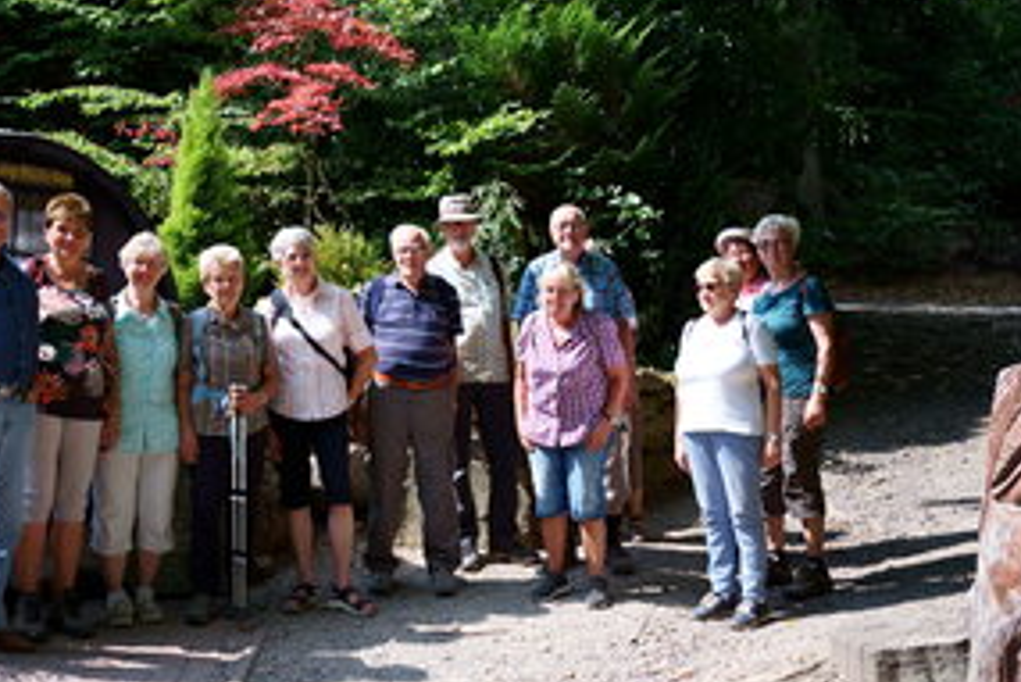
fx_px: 1390
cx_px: 436
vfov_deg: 27.5
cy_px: 309
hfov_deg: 40.2
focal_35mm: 49
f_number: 6.3
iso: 100
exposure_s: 1/160
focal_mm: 35
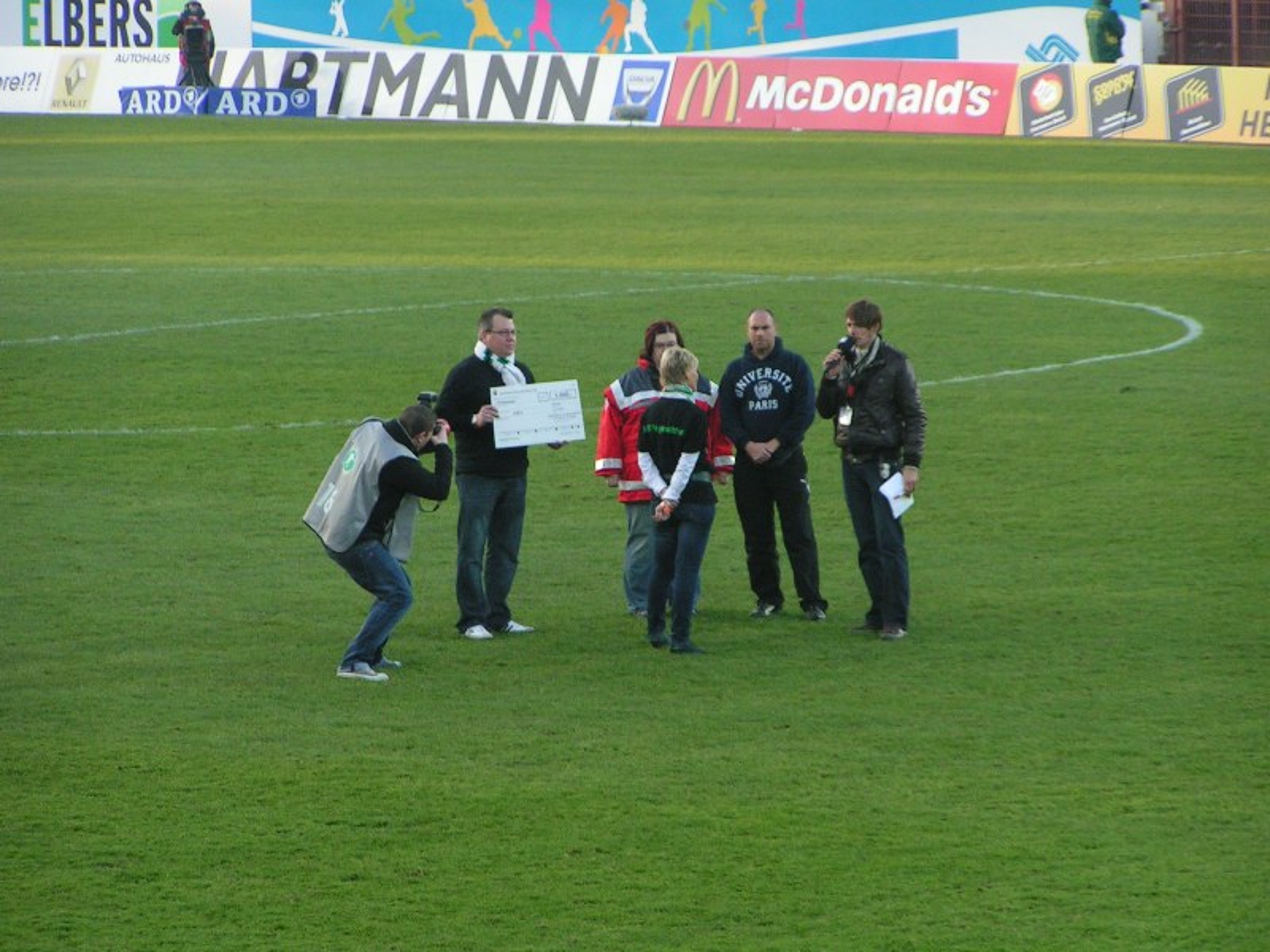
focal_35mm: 226
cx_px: 635
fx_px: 8292
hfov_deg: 8.8
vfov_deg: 6.6
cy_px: 476
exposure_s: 1/250
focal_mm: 34.5
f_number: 3.5
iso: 125
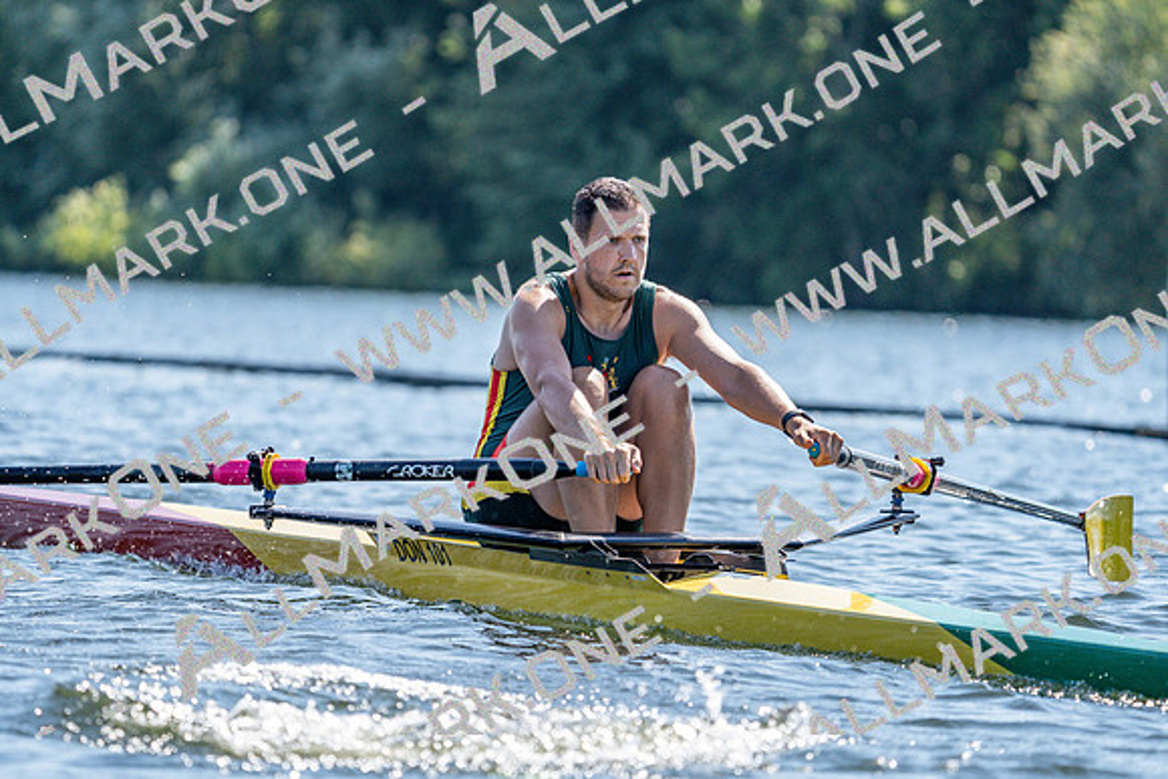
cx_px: 584
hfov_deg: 6.4
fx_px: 10417
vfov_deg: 4.3
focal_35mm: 321
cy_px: 390
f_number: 6.3
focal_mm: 321
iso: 320
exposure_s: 1/1600
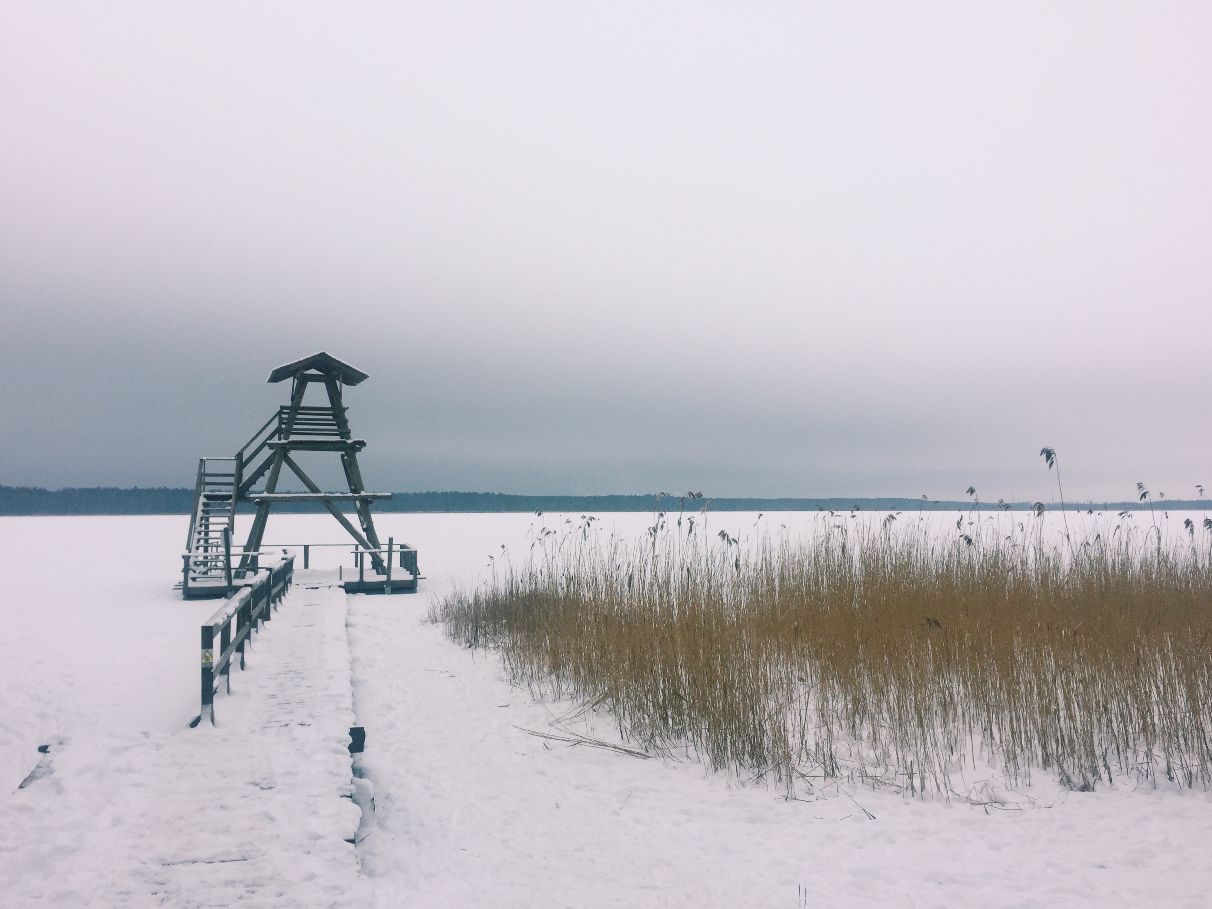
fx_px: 1015
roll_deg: +1.3
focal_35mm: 29
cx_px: 606
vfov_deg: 48.2
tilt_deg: +2.2
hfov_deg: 61.7
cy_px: 454
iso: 32
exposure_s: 1/1522
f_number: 2.2
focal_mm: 4.15
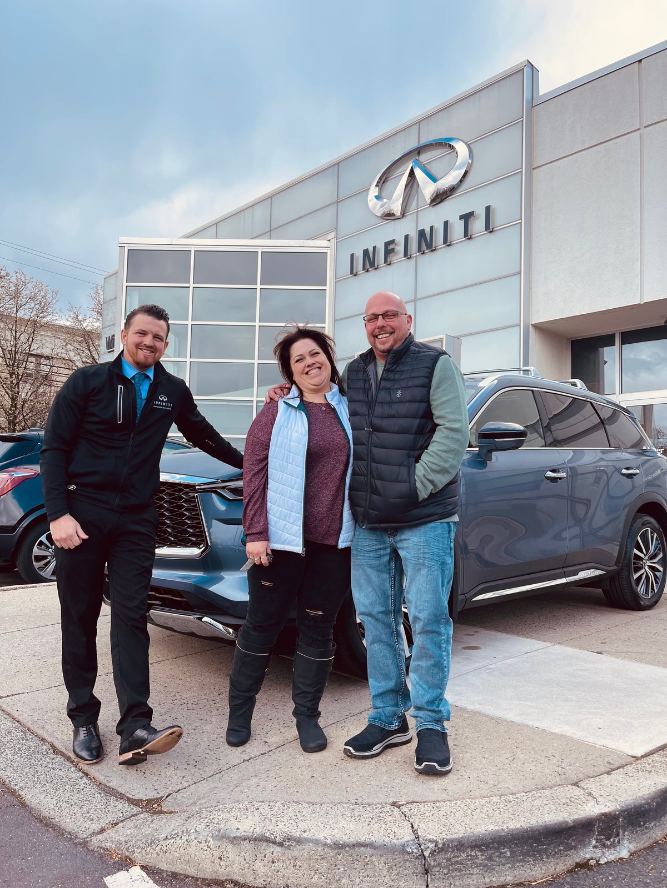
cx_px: 334
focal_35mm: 26
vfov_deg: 67.3
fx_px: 668
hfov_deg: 53.1
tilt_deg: +3.9
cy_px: 444
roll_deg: -2.0
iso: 32
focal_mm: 5.1
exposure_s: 1/1252
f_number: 1.6
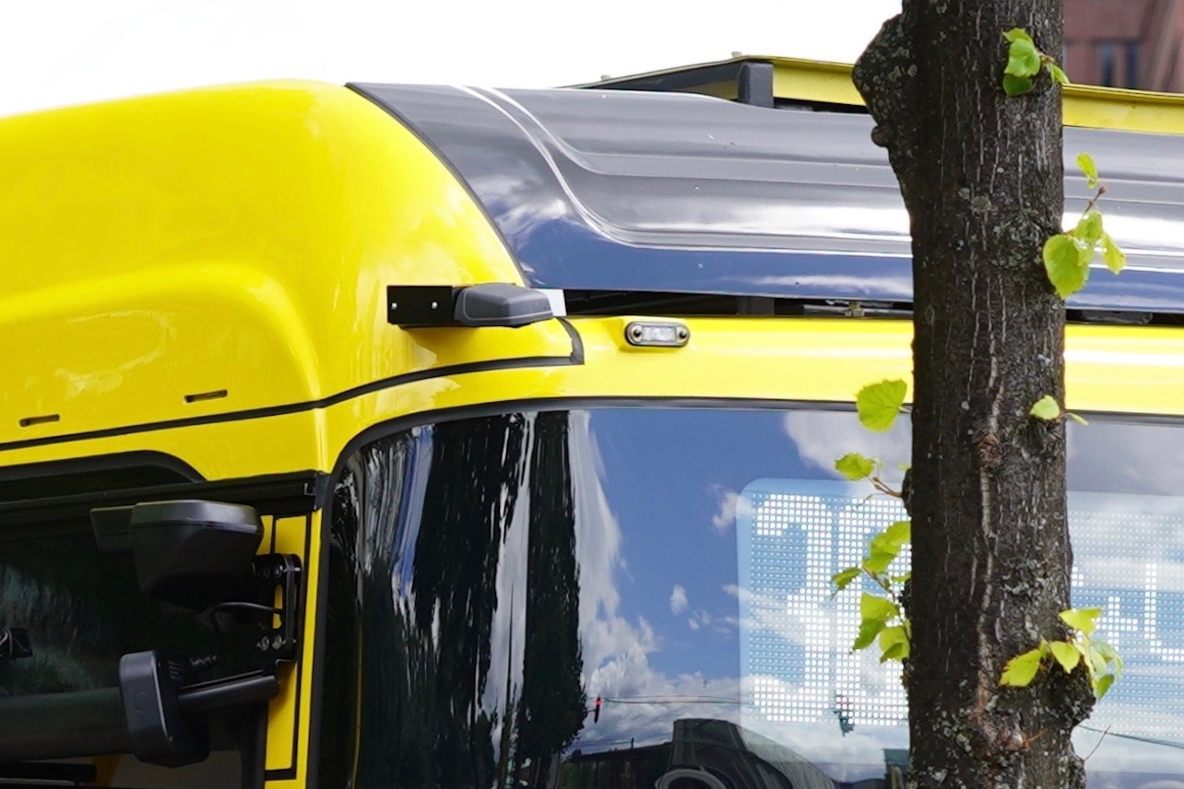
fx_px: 10754
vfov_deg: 4.2
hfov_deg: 6.3
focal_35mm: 327
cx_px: 568
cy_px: 1243
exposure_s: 1/125
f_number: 5.6
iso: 100
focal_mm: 70
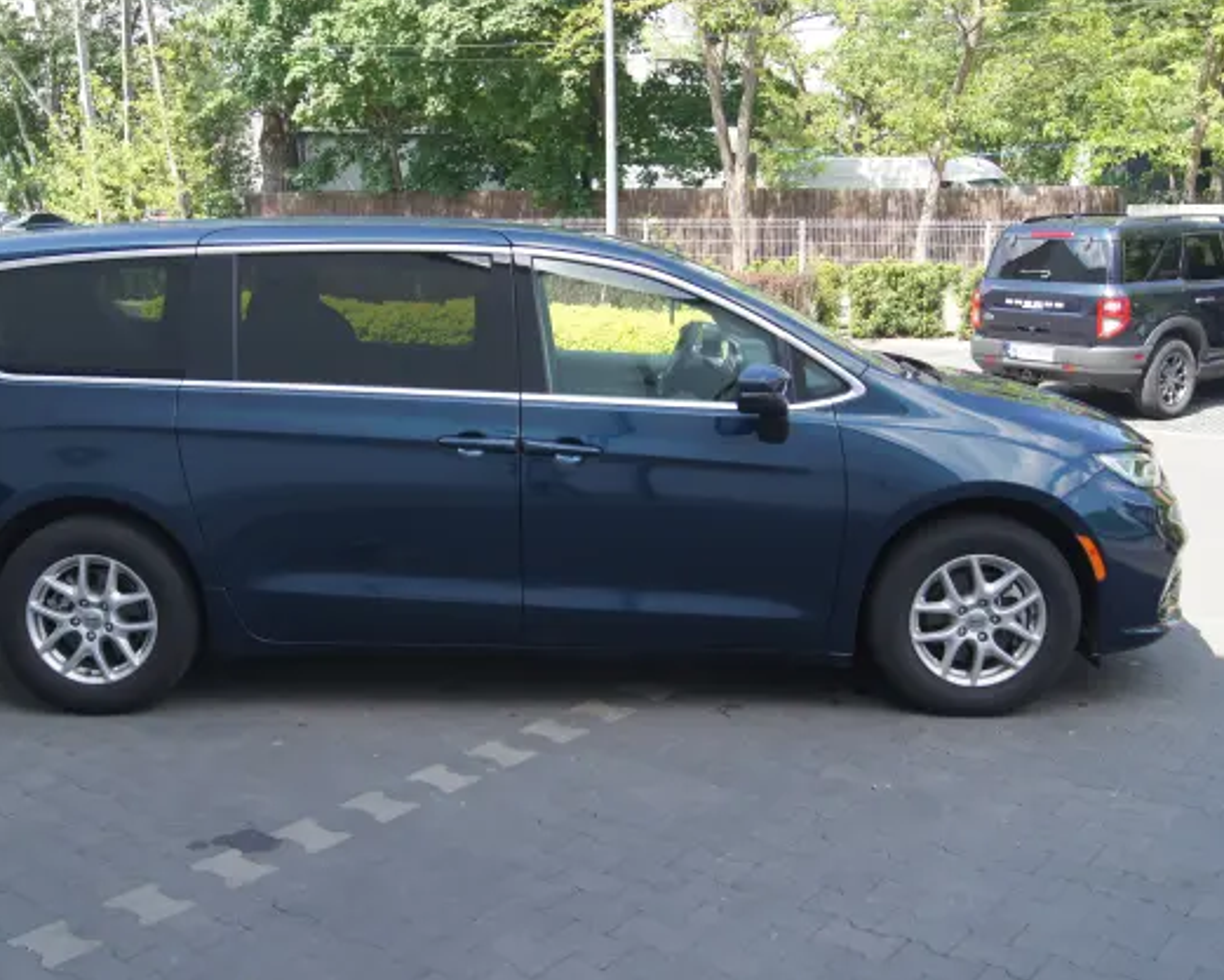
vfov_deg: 39.2
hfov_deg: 47.8
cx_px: 524
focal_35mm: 38
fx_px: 1377
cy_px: 484
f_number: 5.6
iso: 100
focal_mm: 22
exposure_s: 1/80
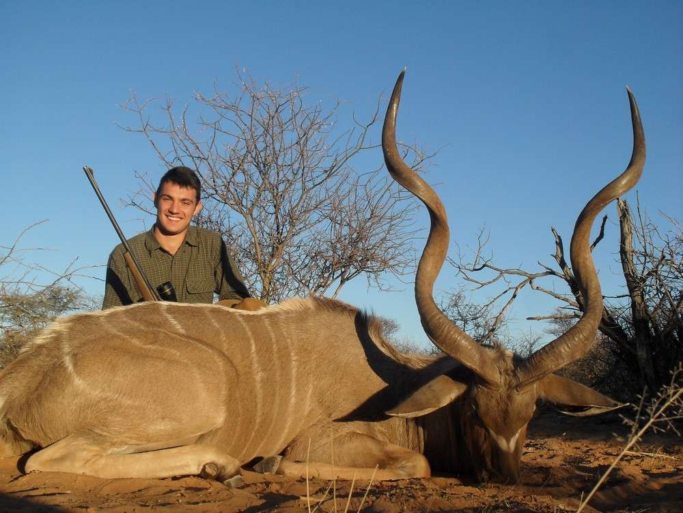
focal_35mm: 49
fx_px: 967
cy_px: 256
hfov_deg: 38.9
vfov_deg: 29.7
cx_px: 342
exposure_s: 1/90
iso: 80
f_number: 9.1
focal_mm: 8.1
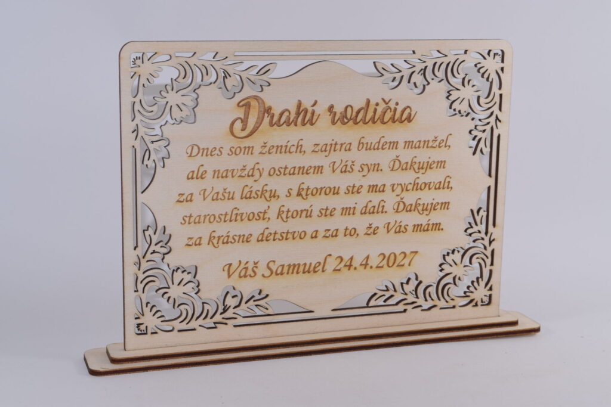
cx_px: 306
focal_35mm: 69
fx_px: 1171
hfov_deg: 29.2
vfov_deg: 19.7
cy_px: 204
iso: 100
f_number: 11
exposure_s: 1/100
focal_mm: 46
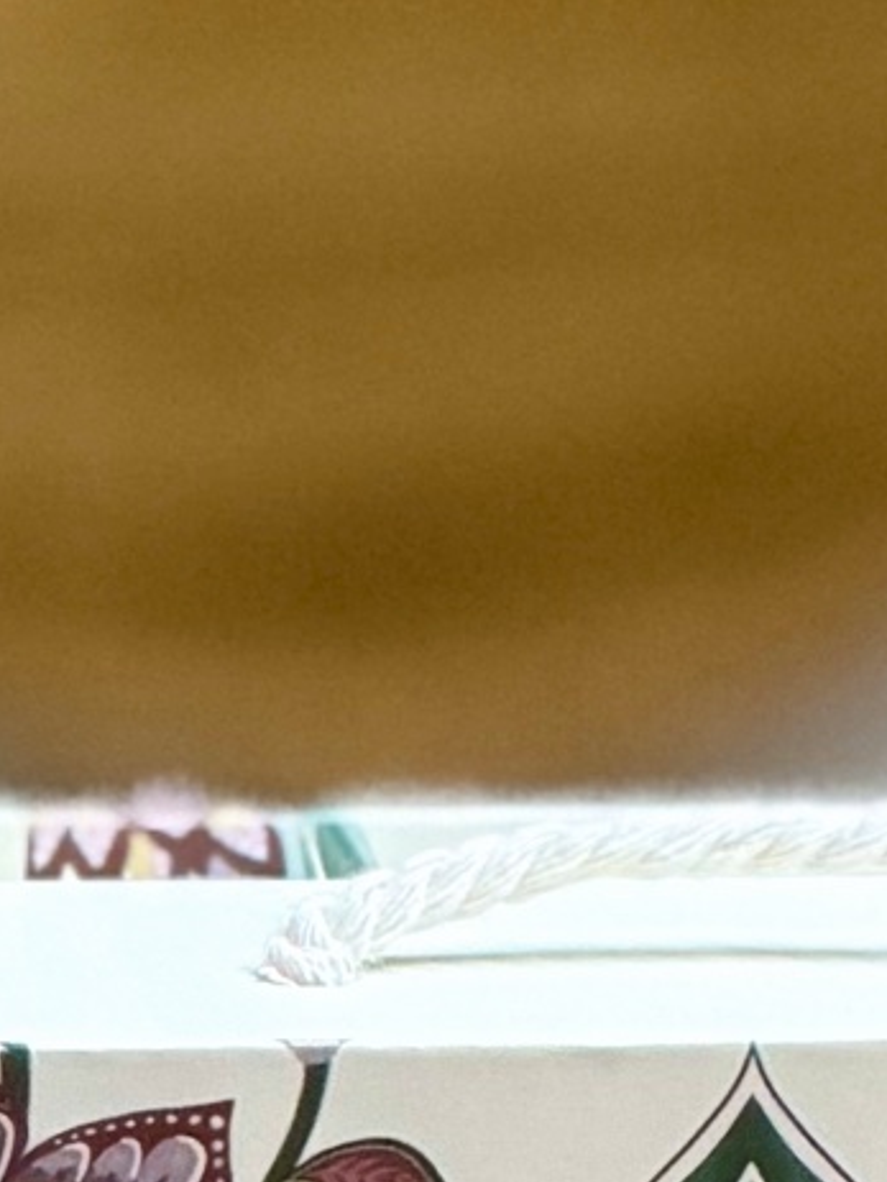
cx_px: 192
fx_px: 22153
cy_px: 2482
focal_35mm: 649
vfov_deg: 3.0
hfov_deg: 2.3
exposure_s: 1/60
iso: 400
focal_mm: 16.89
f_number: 2.8
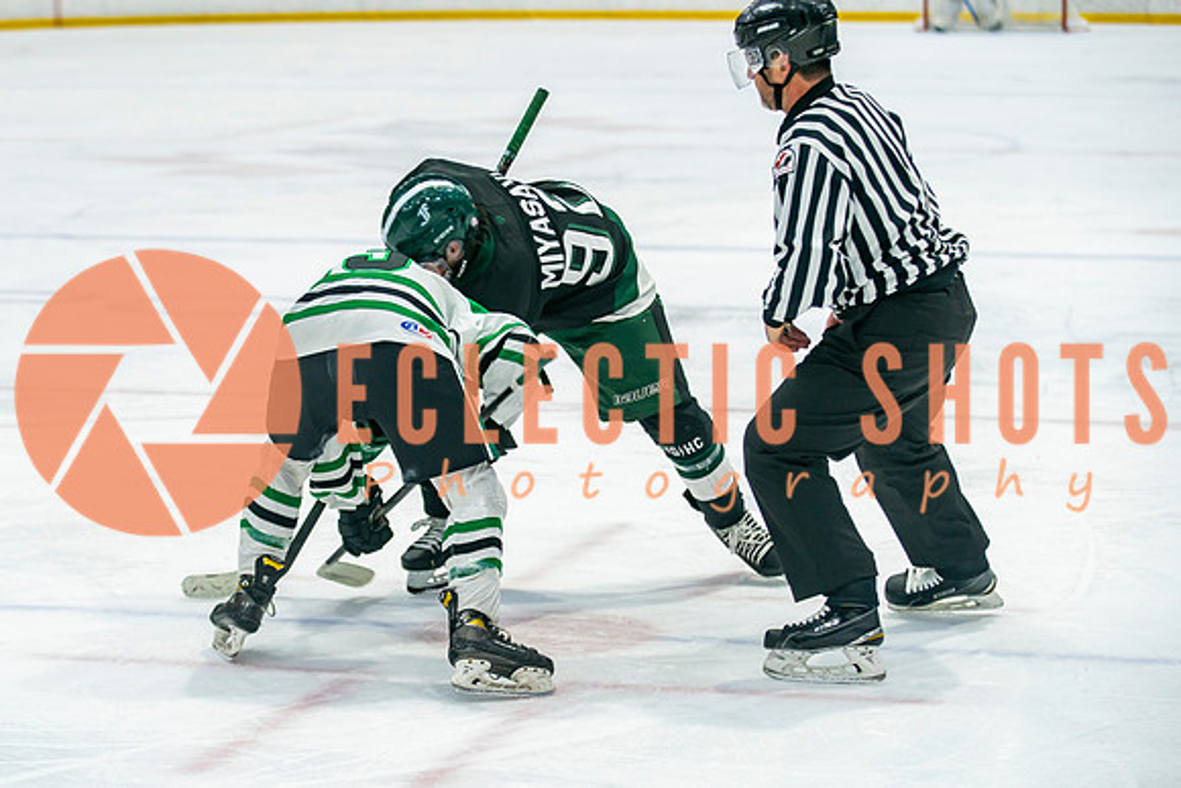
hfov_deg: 17.0
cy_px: 366
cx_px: 434
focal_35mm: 120
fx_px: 3941
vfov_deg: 11.4
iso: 640
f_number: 3.2
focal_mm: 90
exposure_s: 1/640
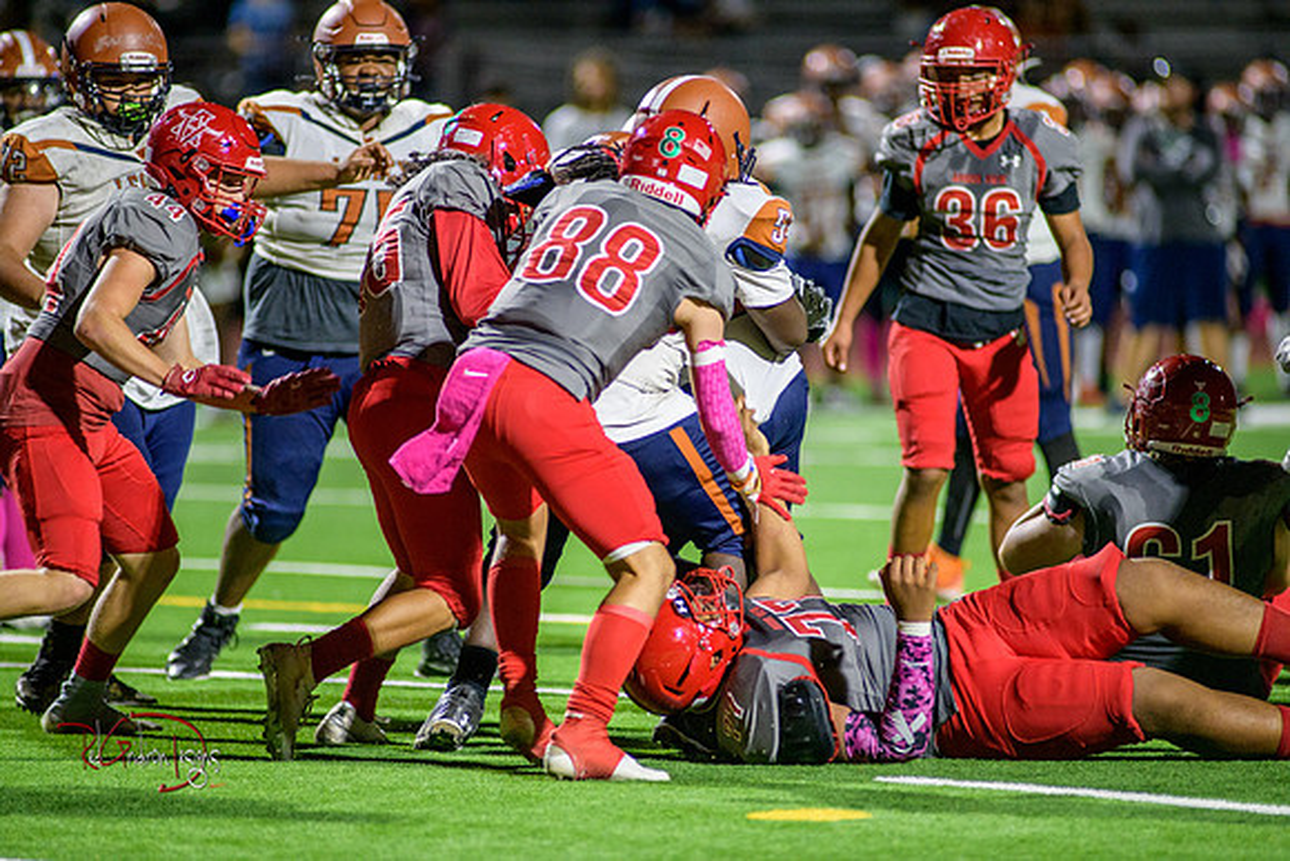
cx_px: 645
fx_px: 10752
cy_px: 430
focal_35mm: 300
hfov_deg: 6.9
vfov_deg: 4.6
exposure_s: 1/500
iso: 2000
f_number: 2.8
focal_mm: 300
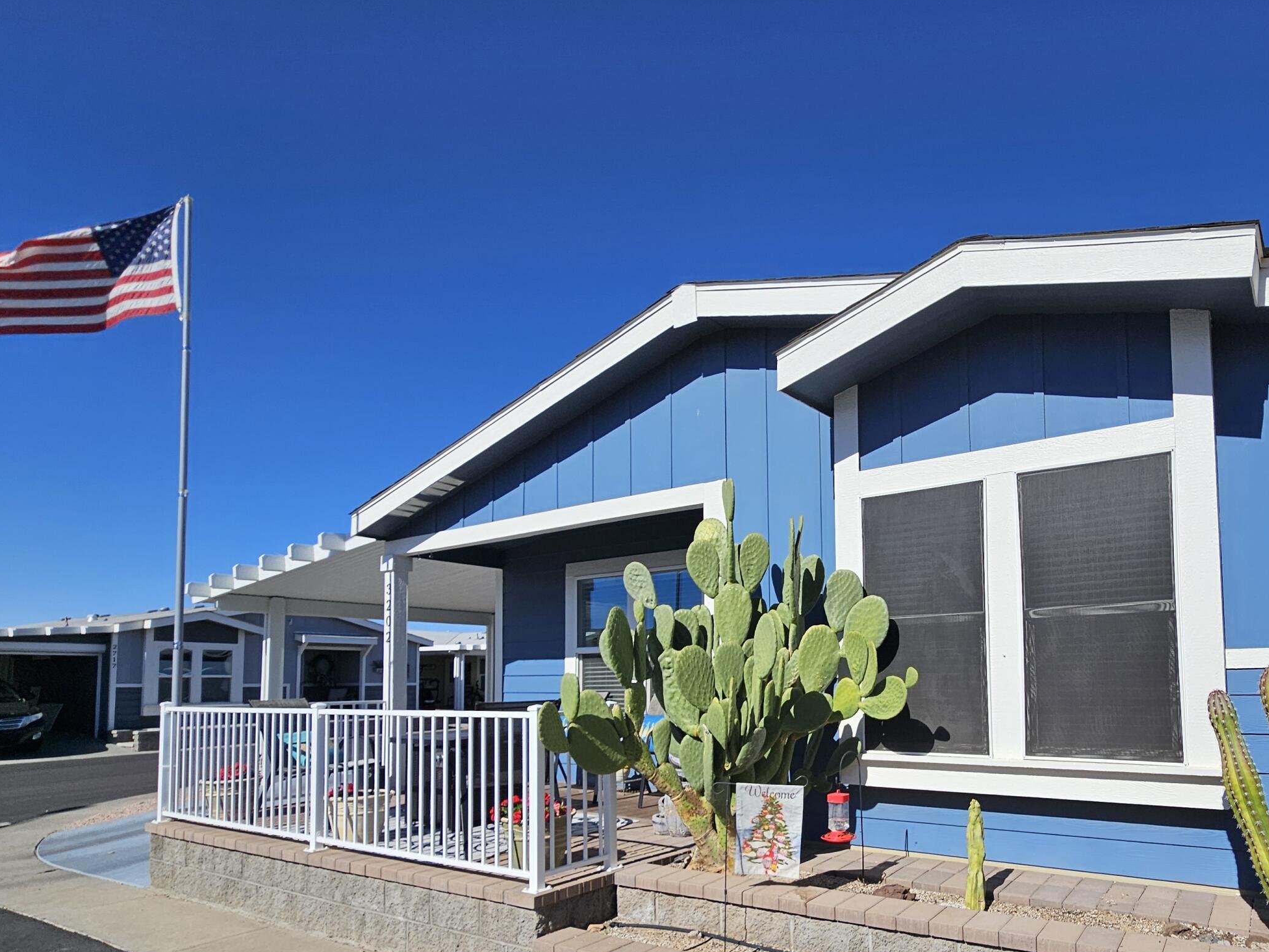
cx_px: 836
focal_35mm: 19
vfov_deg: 67.0
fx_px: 696
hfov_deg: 82.1
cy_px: 627
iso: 50
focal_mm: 2.2
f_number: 2.2
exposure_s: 1/4279
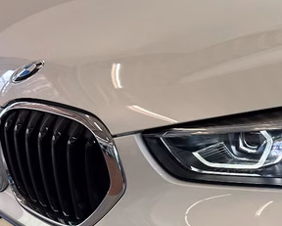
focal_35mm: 65
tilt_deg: -17.8
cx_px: 319
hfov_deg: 26.5
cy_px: 136
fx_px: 543
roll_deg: -0.9
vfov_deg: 23.5
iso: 80
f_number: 1.78
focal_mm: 6.86
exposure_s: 1/100
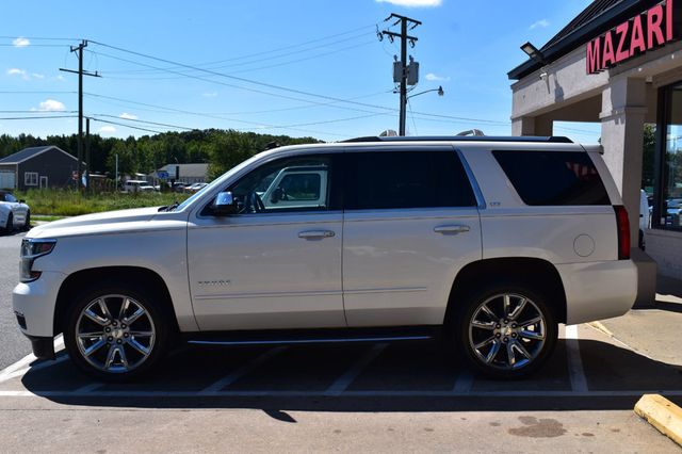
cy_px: 227
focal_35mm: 39
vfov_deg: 34.2
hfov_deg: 49.6
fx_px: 738
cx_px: 341
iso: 220
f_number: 11
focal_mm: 26
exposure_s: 1/500
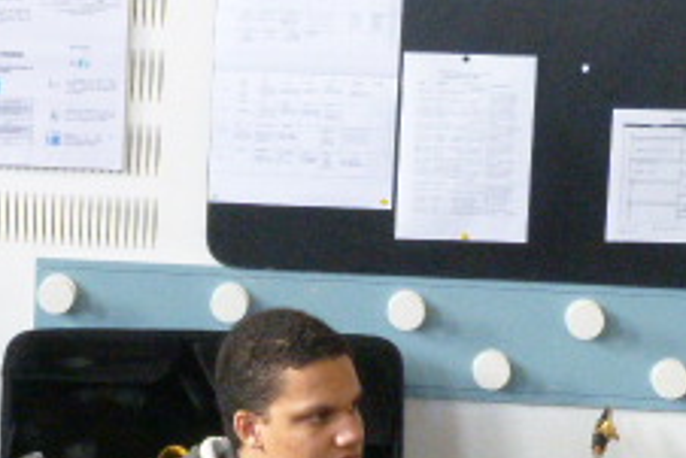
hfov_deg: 12.2
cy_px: 604
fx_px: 3203
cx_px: 109
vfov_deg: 8.1
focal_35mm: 168
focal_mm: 10.2
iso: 640
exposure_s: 1/125
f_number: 3.2
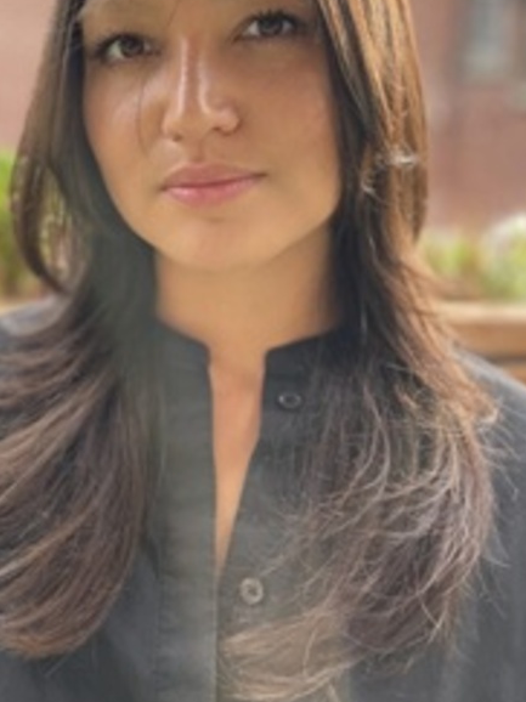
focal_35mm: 36
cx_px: 168
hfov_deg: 39.1
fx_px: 730
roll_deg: -2.3
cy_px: 234
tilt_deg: -2.5
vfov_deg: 50.5
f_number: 1.6
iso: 64
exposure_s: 1/121
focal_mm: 4.2
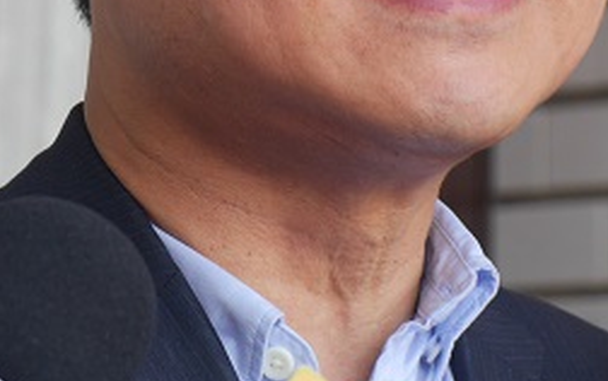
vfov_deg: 5.3
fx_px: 4146
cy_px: 81
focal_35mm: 250
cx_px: 340
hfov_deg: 8.4
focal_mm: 35
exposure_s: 1/200
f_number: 2.8
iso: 200
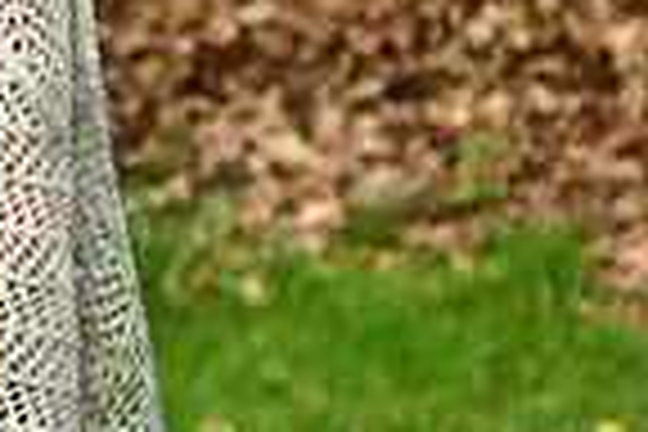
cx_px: -644
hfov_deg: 6.0
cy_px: 153
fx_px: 5994
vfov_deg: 4.1
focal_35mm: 333
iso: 250
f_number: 3.2
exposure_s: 1/1600
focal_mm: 50
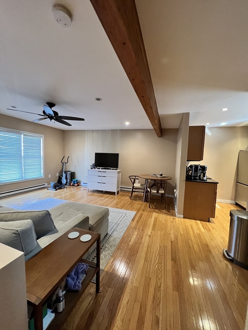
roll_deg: -1.8
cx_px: 124
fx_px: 124
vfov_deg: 106.2
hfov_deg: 89.9
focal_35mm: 13
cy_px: 165
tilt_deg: -4.9
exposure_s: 1/60
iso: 400
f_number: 1.8
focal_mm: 1.57
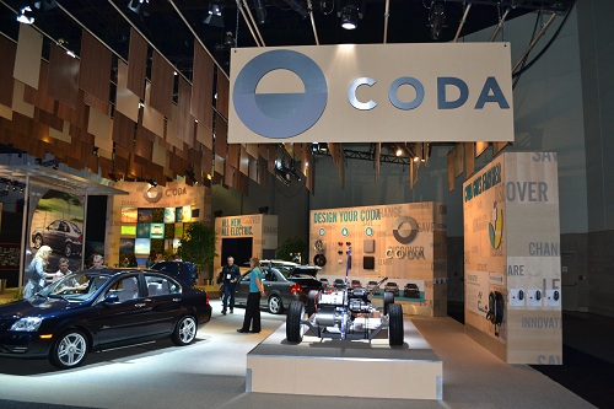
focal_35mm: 27
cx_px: 307
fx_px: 460
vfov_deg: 47.9
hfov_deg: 67.4
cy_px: 204
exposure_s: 1/200
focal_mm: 18
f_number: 3.5
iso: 800
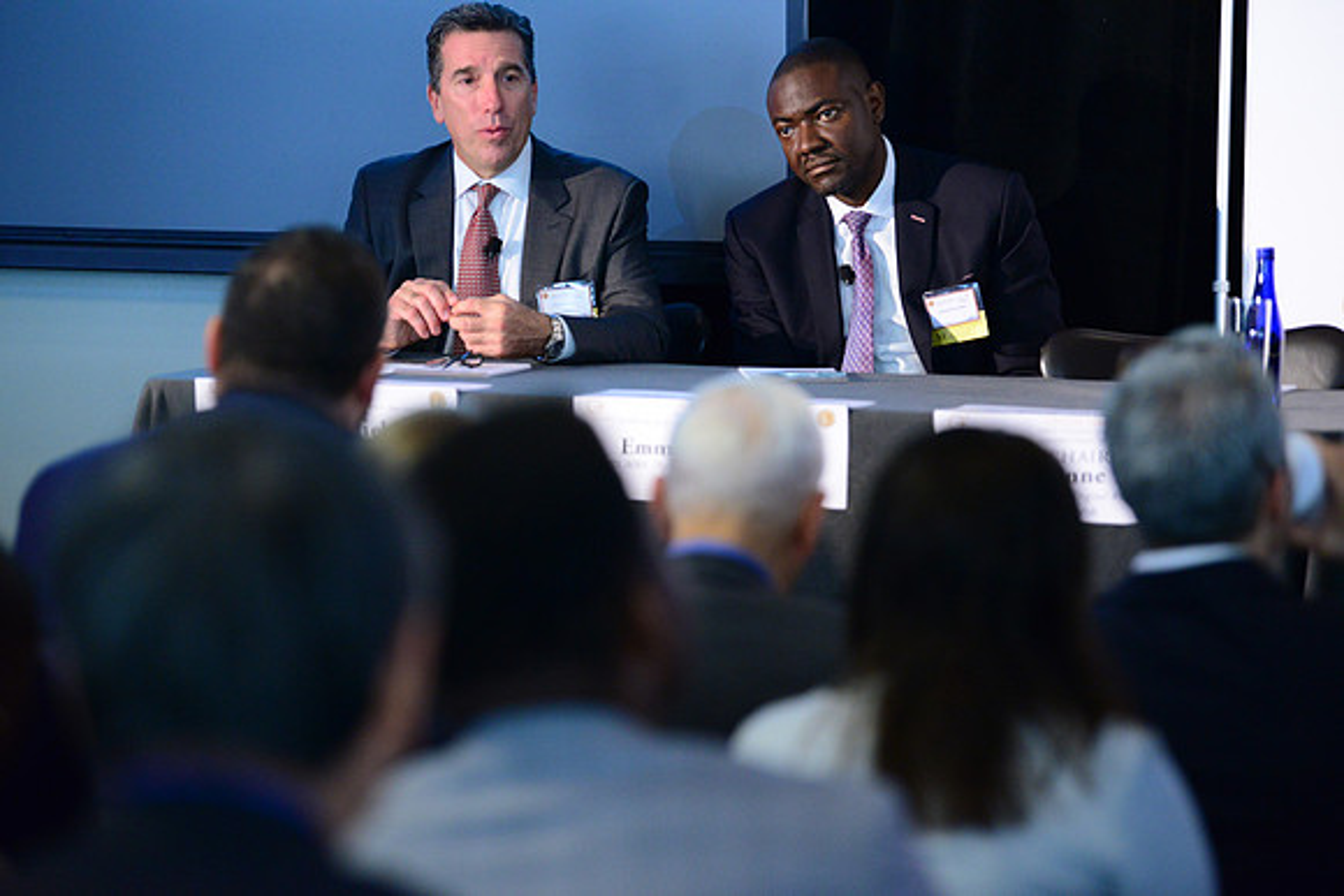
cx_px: 672
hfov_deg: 16.8
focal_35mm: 122
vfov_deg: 11.2
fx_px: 4556
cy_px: 448
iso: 4000
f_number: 2.8
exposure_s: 1/200
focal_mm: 122
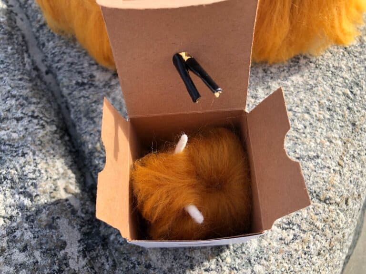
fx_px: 296
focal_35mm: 28
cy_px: 137
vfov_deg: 49.7
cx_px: 183
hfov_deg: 63.4
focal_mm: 3.99
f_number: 1.8
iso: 20
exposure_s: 1/762
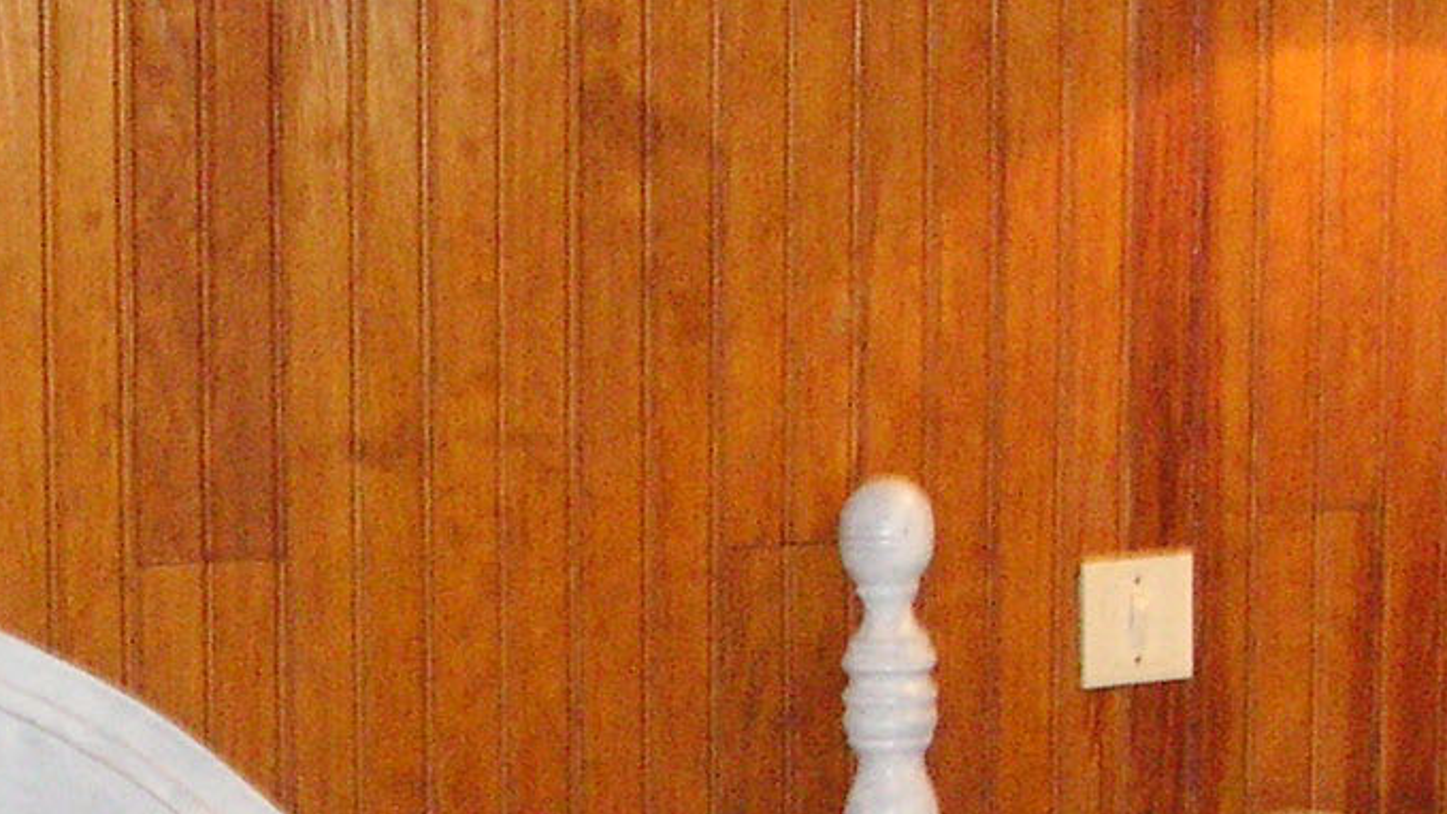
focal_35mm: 152
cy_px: 1038
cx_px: 535
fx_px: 5832
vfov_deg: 7.9
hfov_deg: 14.1
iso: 160
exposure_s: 1/45
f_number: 2.8
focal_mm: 6.1
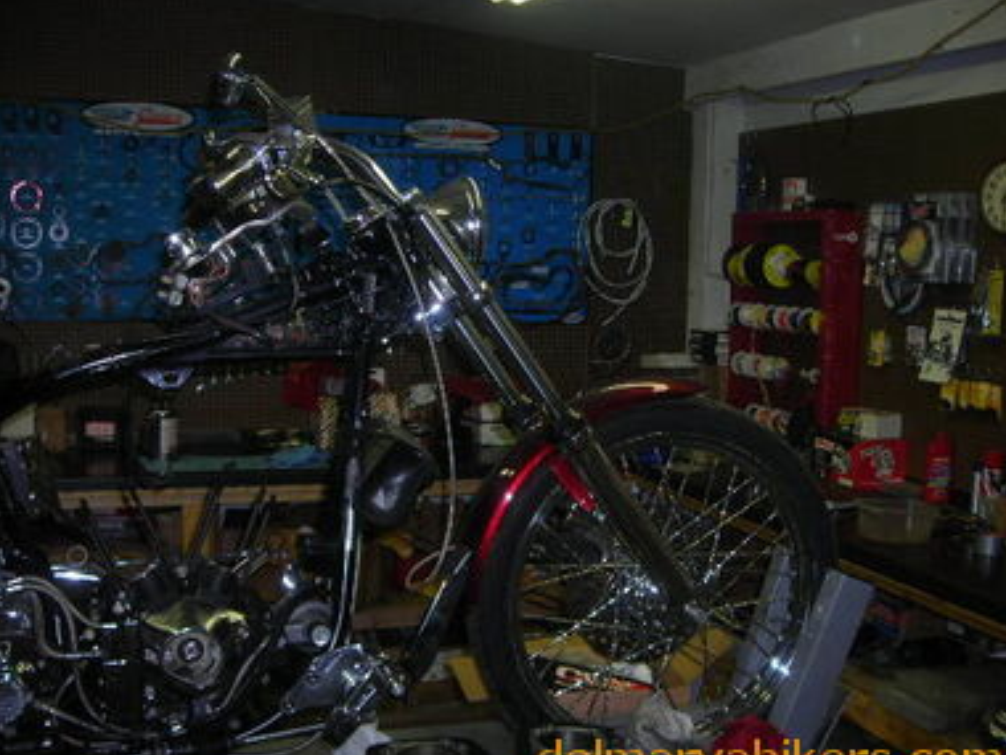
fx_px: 1162
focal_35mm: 40
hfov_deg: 46.8
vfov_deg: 36.0
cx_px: 482
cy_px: 384
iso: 61
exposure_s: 1/60.1
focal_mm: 6.3
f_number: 3.2
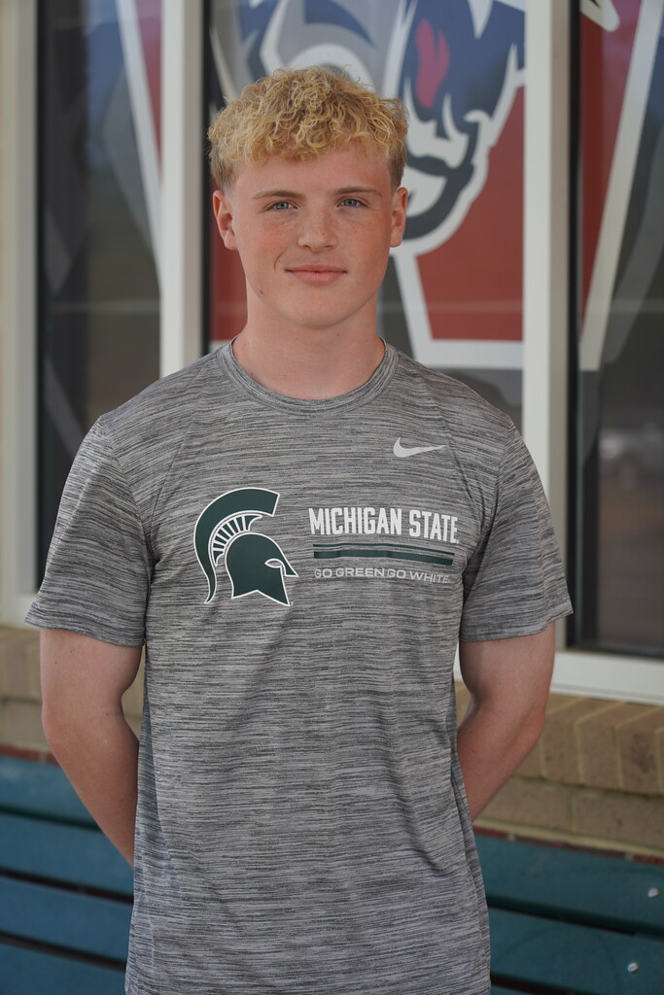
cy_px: 498
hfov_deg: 15.0
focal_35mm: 91
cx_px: 332
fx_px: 2517
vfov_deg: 22.4
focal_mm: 91
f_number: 4
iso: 160
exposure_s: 1/160
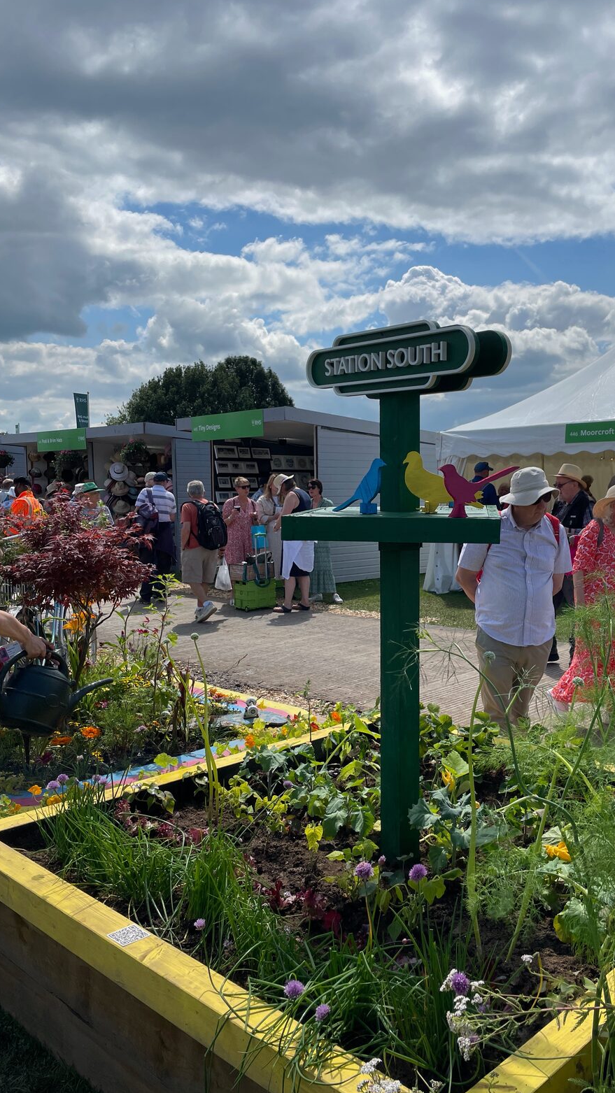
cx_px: 402
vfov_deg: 66.1
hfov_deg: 39.8
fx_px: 841
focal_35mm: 29
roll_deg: +2.2
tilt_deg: -1.7
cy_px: 551
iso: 32
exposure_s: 1/6494
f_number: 1.6
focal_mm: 4.2
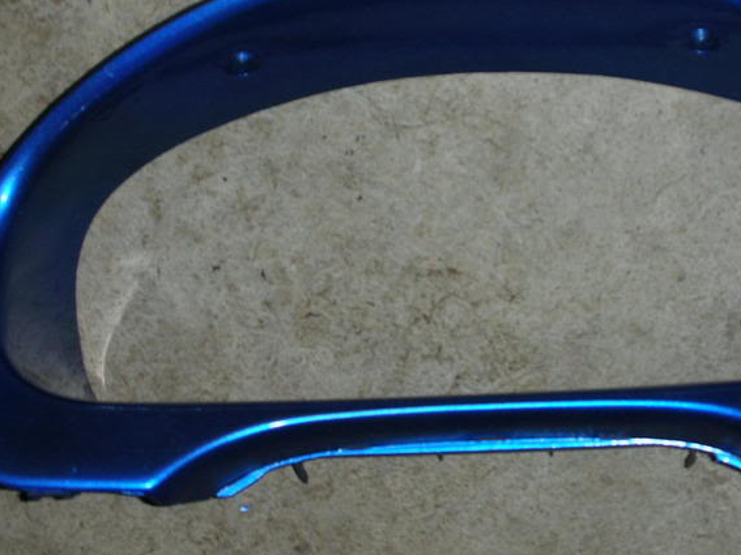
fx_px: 2204
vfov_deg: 14.3
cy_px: 180
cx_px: 499
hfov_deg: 19.0
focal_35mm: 103
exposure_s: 1/120
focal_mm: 12.2
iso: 50
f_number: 4.4
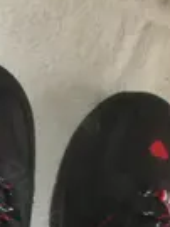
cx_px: 44
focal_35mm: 89
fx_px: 584
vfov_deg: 20.0
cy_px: 304
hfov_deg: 16.5
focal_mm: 5.3
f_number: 3.4
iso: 200
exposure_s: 1/25
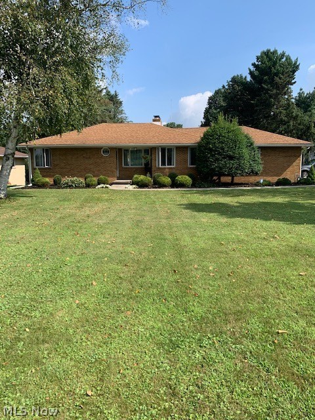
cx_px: 158
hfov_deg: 53.1
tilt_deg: -5.8
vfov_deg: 67.3
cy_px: 210
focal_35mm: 26
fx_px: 315
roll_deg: +0.1
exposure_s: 1/1585
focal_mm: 4.25
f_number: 1.8
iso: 25
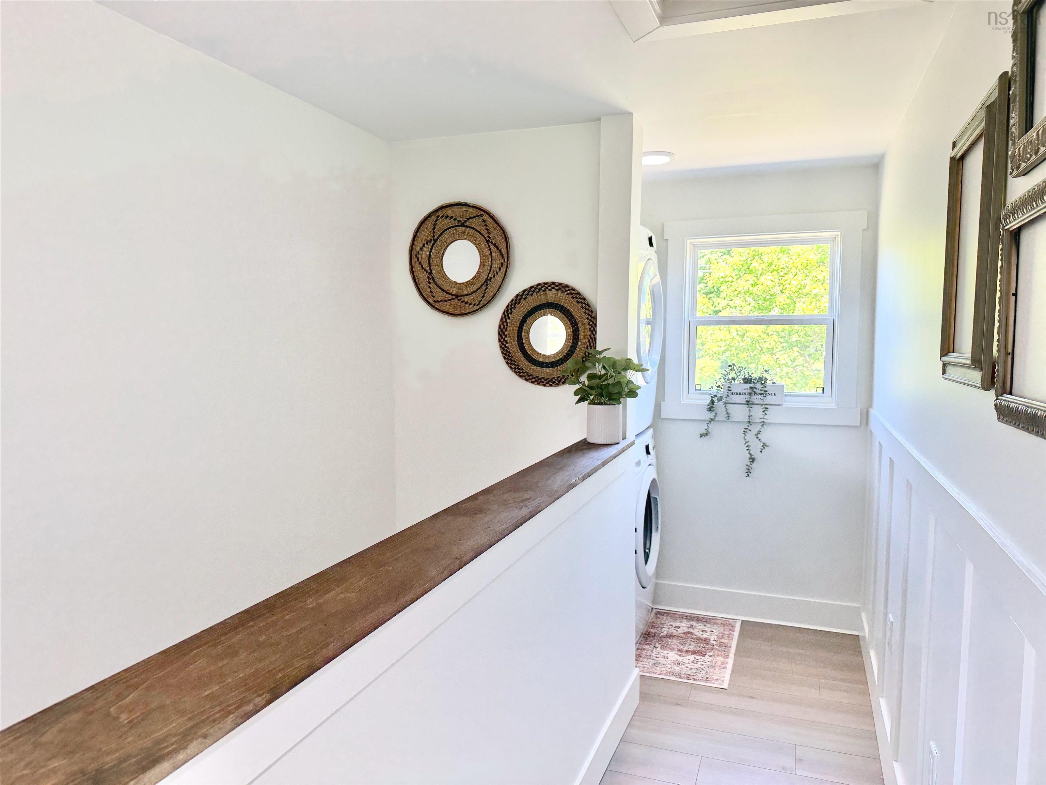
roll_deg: +0.0
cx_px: 523
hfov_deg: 71.6
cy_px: 392
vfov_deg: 56.8
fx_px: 725
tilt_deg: -4.6
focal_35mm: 24
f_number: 1.78
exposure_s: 1/127
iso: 160
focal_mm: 6.76
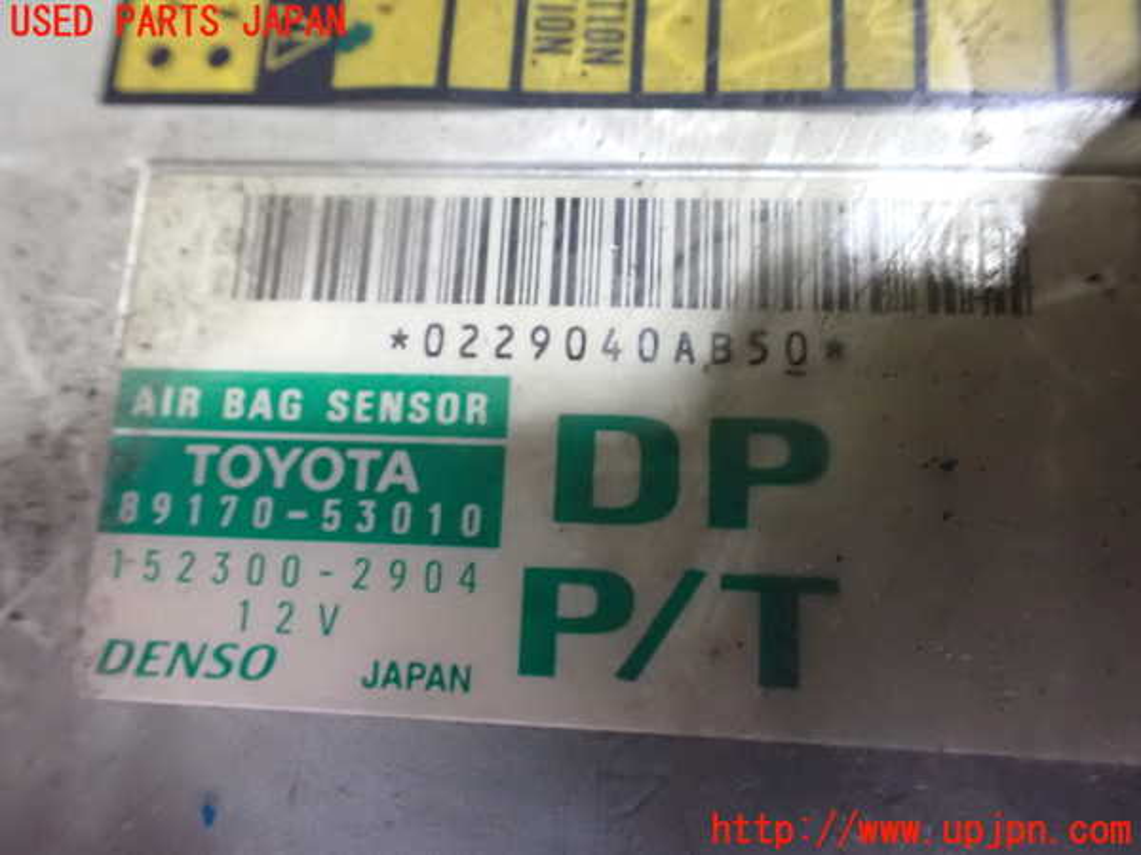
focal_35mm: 30
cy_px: 428
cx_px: 570
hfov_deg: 60.0
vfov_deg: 46.8
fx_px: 989
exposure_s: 1/30
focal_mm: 5.4
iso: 1600
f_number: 2.3
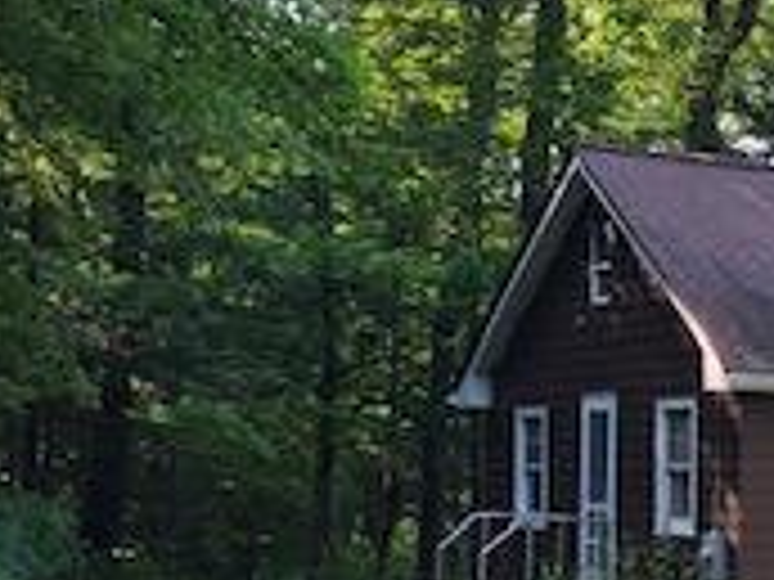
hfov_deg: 17.8
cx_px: 968
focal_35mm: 104
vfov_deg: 14.1
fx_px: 2325
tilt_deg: -1.6
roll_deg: +0.7
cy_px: 526
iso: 25
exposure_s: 1/120
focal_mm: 3.99
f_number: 1.8
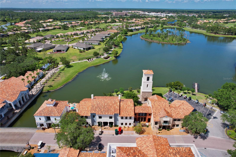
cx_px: 118
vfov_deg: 57.2
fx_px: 144
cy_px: 78
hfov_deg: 78.6
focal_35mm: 22
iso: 200
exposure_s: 1/3200
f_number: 2.8
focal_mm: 8.38
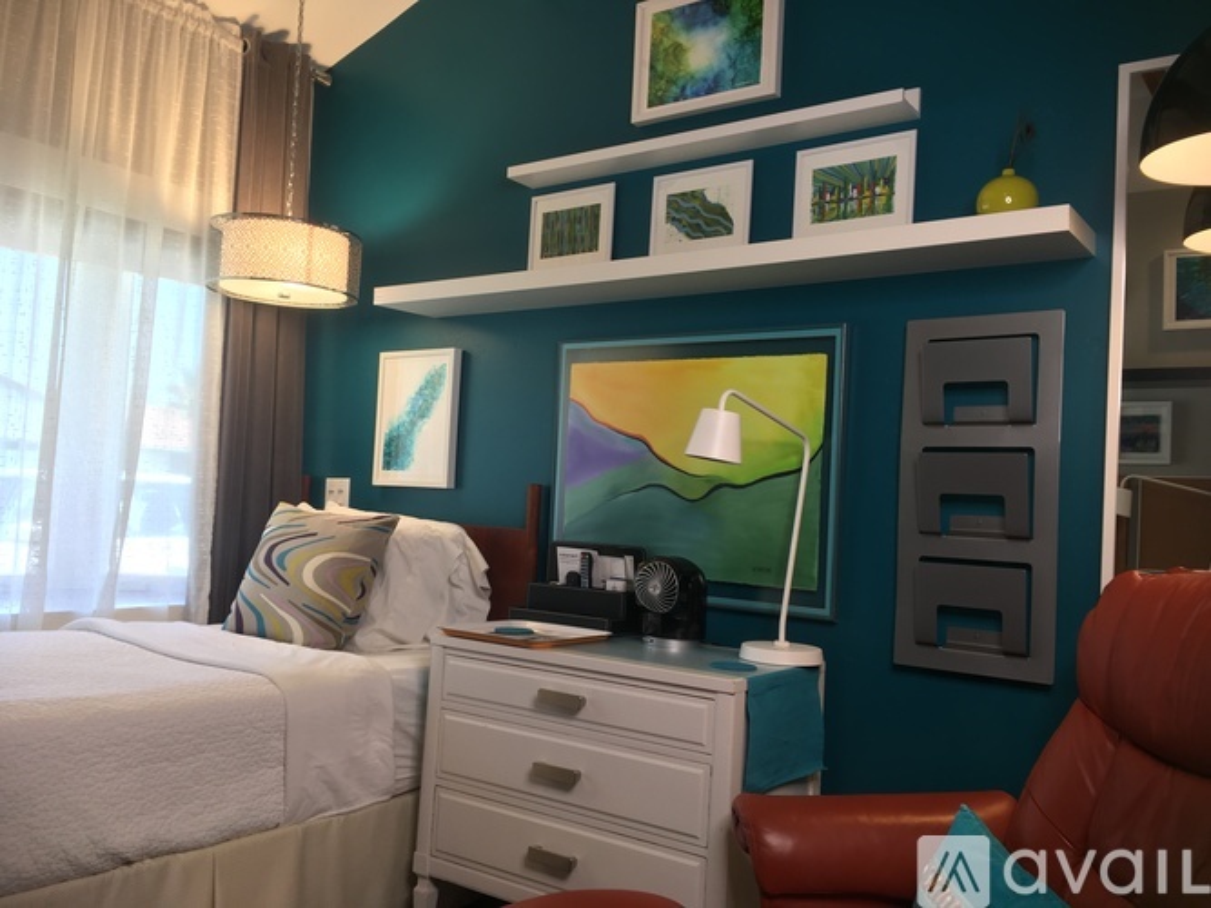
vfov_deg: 48.2
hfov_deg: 61.7
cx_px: 606
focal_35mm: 29
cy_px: 454
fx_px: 1014
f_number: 2.2
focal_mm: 4.15
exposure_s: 1/30
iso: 32
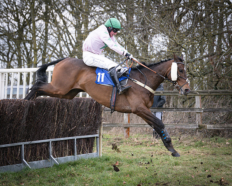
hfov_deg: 15.4
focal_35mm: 125
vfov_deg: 12.3
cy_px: 66
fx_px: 859
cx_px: 97
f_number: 2.8
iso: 400
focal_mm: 73
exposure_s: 1/1600
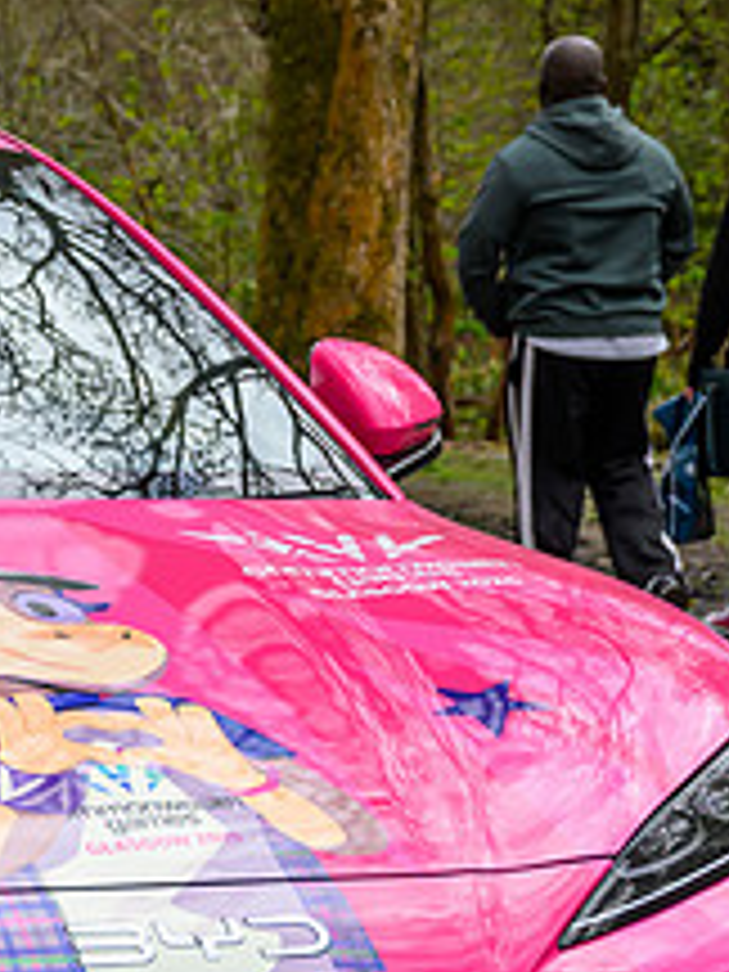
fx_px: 3622
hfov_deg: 11.1
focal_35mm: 129
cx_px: -360
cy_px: 438
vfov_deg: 15.3
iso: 500
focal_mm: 45
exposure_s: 1/1250
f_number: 5
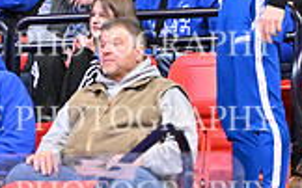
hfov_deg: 6.1
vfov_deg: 3.8
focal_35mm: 346
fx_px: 2846
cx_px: 6
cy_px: -144
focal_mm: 95
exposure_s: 1/1250
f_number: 2.8
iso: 8000
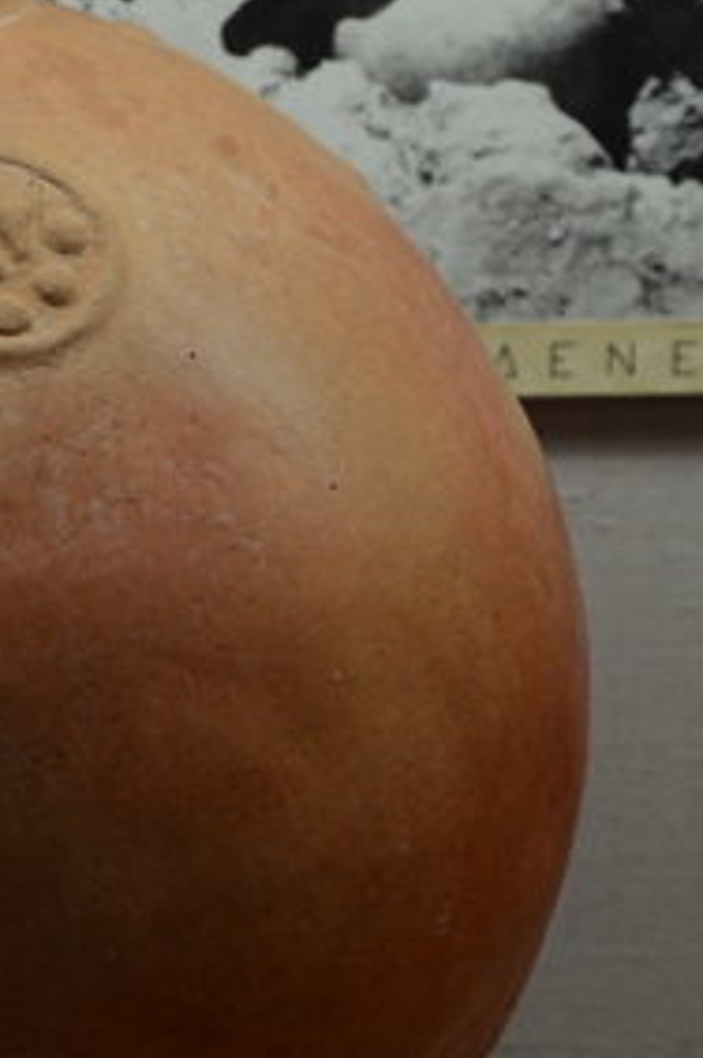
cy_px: 445
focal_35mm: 123
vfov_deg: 16.6
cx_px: -79
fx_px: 3617
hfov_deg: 11.0
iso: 1000
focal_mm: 35
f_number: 5.6
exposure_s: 1/125
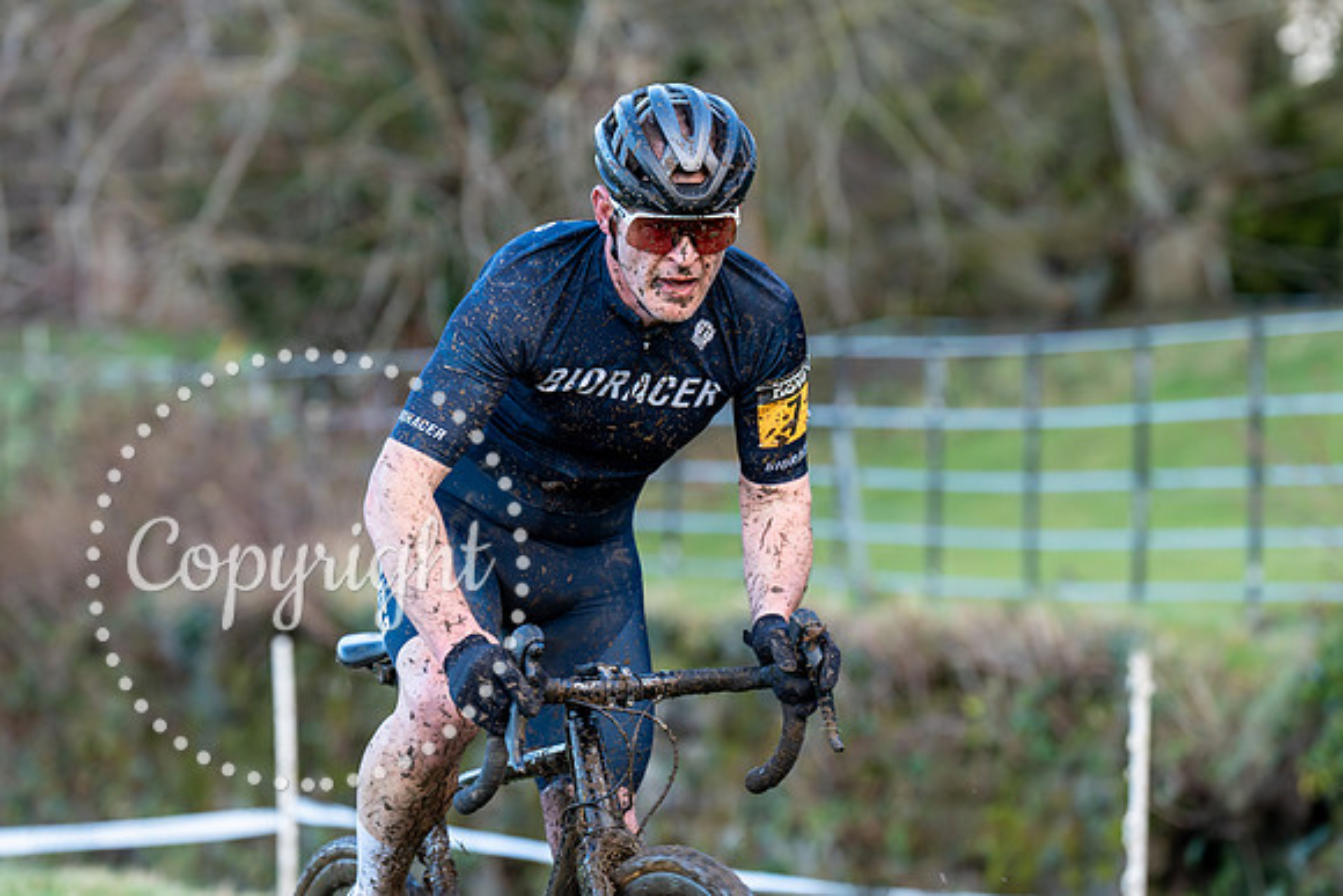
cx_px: 624
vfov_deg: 8.1
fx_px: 6286
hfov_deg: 12.2
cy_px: 297
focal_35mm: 168
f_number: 3.2
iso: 400
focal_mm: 126
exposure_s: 1/500
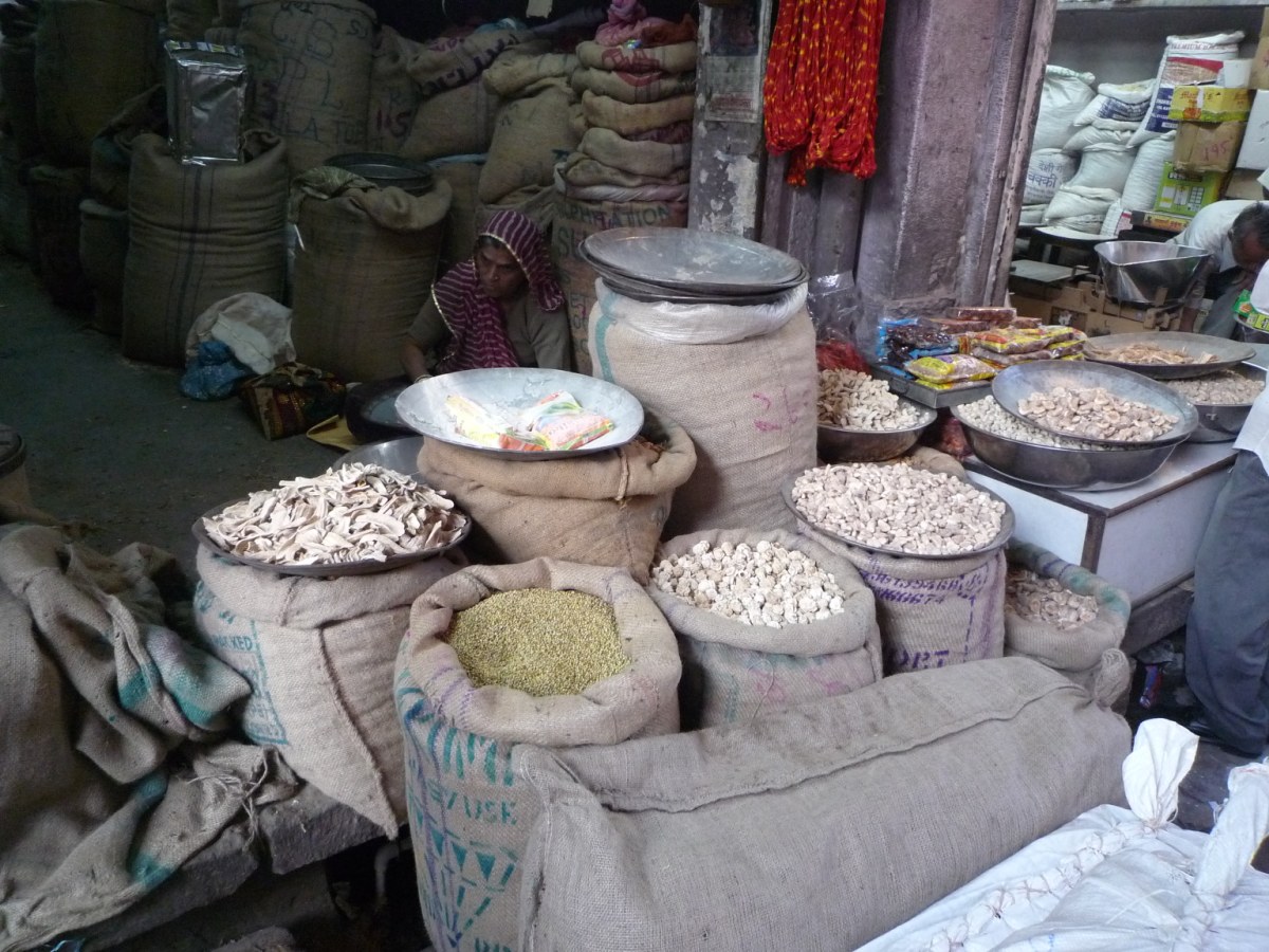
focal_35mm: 25
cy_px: 476
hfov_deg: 69.4
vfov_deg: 54.9
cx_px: 634
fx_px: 916
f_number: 2.8
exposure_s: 1/30
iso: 400
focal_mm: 4.4
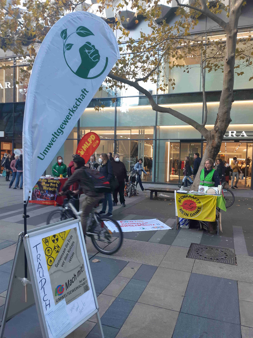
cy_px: 169
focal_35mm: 26
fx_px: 253
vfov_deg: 67.3
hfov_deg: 53.1
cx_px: 126
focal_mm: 3.93
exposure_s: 1/100
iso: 40
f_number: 1.7
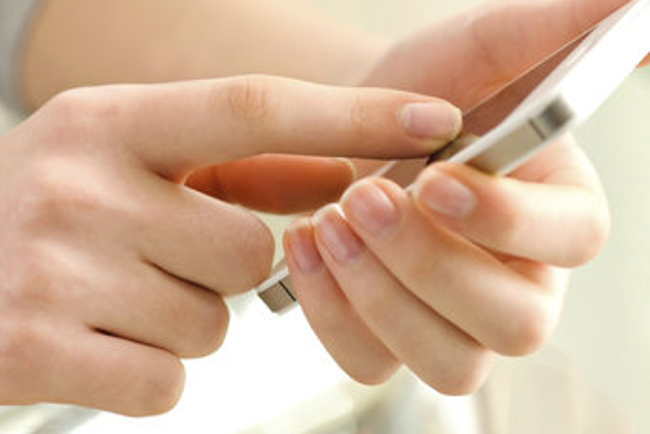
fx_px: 2764
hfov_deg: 13.4
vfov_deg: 9.0
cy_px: 120
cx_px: 445
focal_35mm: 153
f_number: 5.6
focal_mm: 105
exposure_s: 1/50
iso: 1600
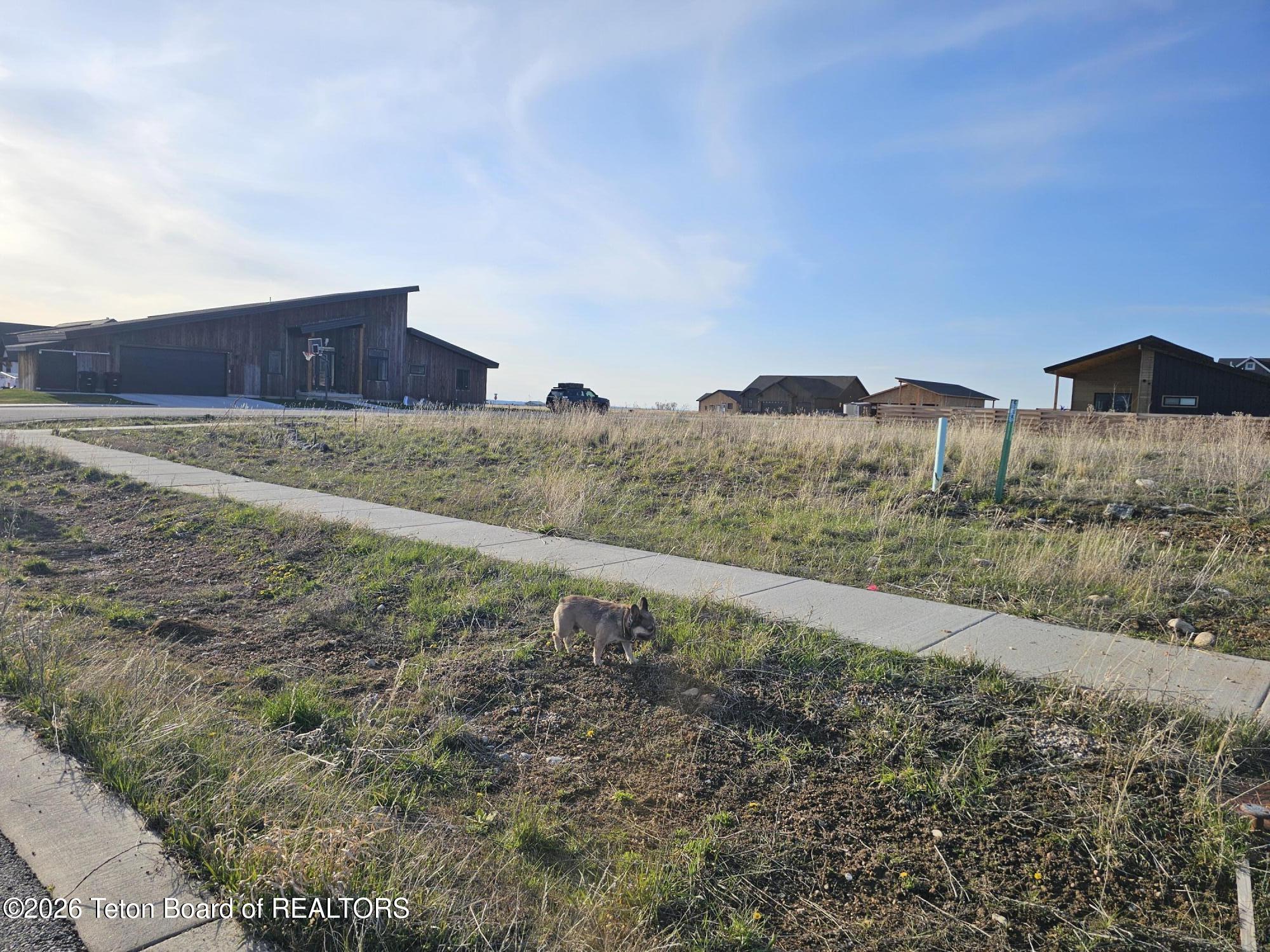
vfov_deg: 58.9
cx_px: 635
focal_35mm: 23
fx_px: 844
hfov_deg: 73.9
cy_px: 476
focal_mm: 6.3
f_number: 1.7
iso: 10
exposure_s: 1/992
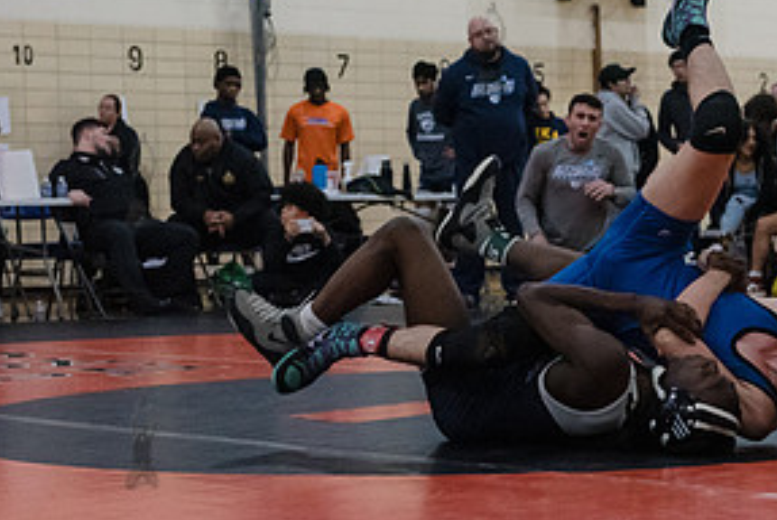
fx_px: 2096
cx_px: 490
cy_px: 310
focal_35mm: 97
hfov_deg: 21.0
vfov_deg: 14.1
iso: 8000
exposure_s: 1/400
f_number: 3.2
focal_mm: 48
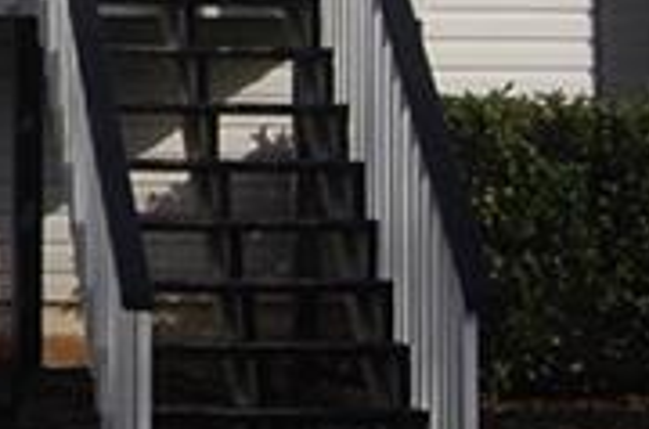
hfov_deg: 9.0
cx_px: -422
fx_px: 3992
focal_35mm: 222
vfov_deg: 6.0
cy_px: -404
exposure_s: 1/400
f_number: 10
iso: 200
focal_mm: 26
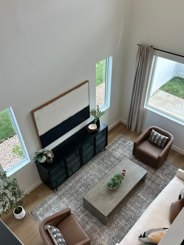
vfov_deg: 59.7
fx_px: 213
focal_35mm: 30
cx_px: 91
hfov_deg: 46.8
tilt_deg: -45.0
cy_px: 141
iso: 40
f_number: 1.5
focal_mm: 5.7
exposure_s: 1/178
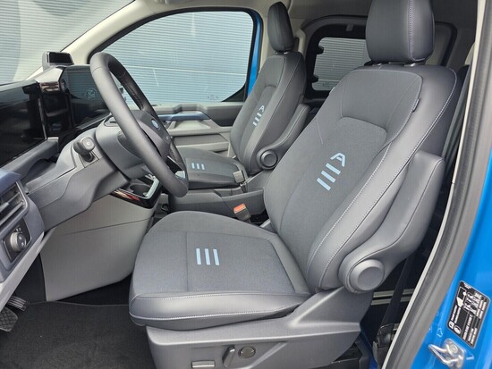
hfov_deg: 73.9
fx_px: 327
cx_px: 246
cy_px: 184
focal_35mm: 23
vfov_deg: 58.9
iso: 80
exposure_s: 1/100
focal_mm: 6.3
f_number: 1.7
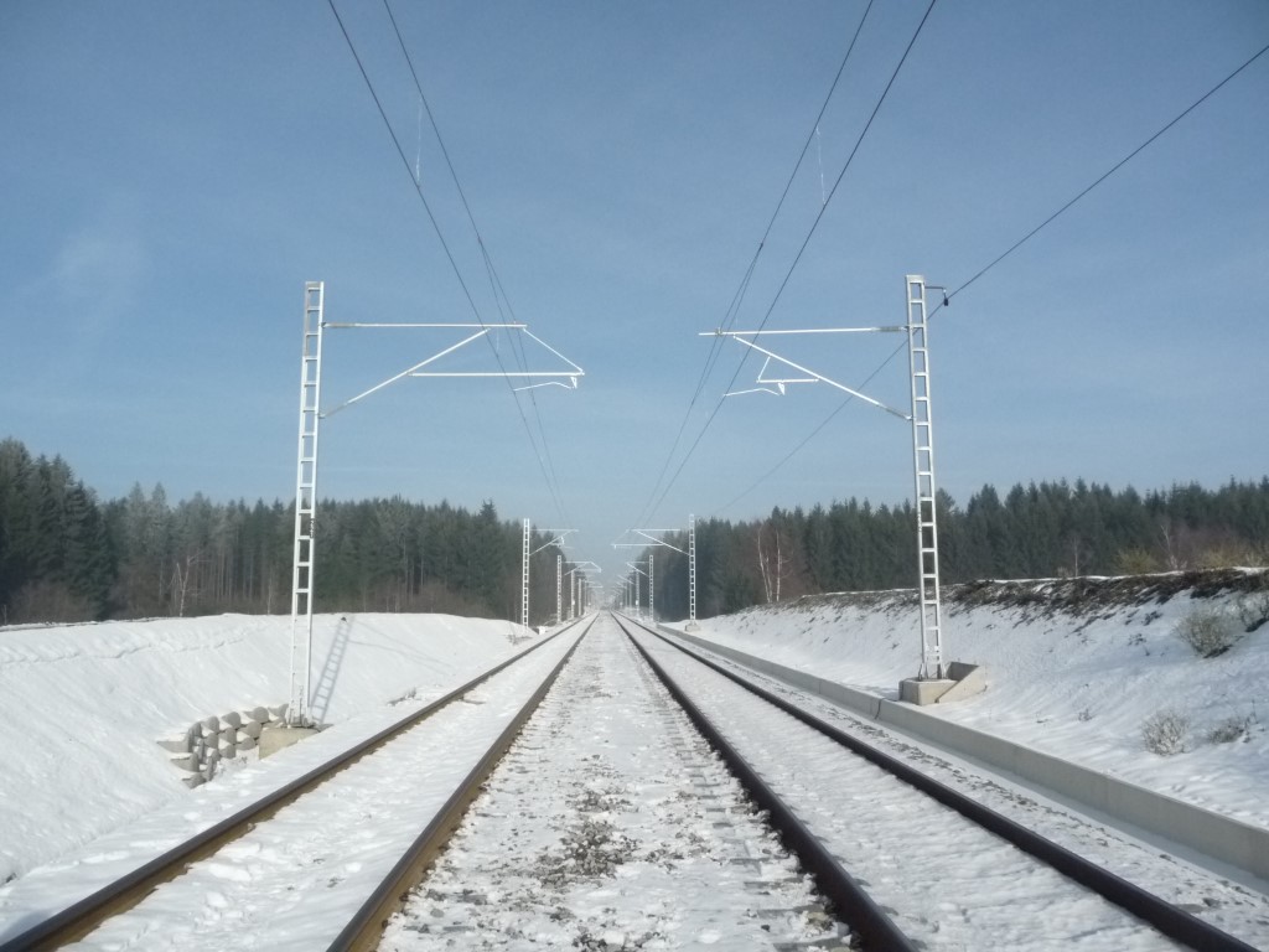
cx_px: 634
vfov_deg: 49.7
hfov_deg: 63.4
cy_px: 476
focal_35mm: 28
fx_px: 1026
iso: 400
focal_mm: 4.7
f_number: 8
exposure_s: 1/1300
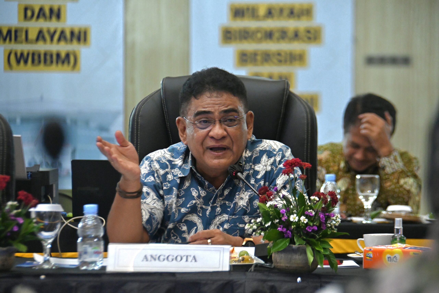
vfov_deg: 5.2
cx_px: 220
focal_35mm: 262
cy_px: 146
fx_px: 3201
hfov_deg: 7.8
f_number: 5.6
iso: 4500
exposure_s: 1/80
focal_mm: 175
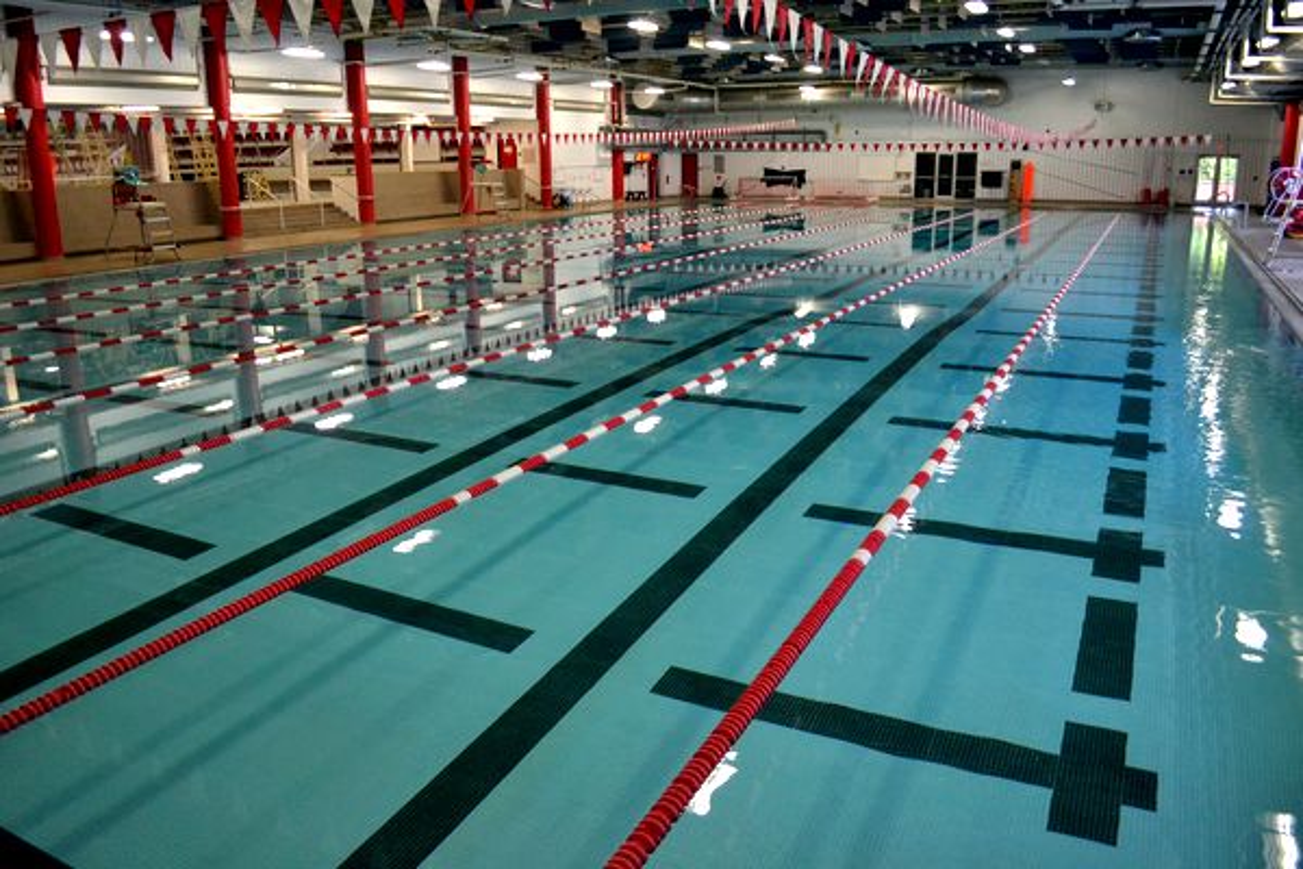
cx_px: 652
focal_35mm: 27
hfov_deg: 67.4
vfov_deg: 47.9
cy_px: 434
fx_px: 977
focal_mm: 18
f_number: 3.5
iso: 2800
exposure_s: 1/200
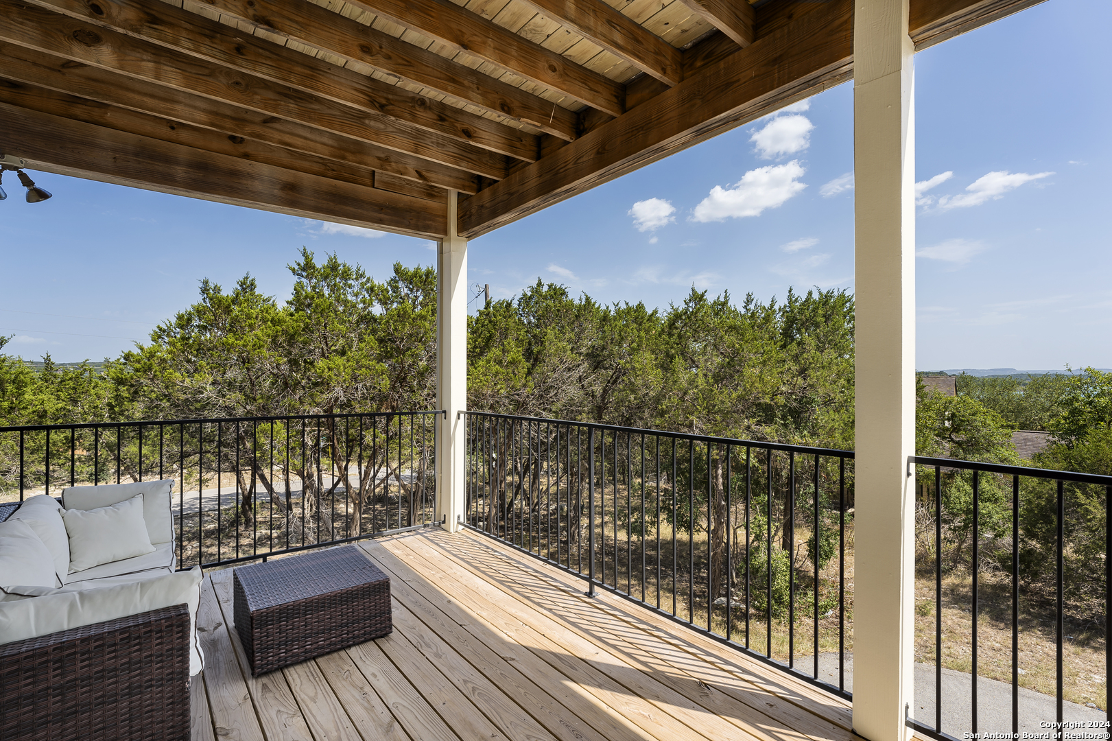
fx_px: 500
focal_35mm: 16
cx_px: 556
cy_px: 370
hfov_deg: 96.0
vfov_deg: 73.0
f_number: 8
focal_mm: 16.2
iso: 100
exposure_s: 1/40
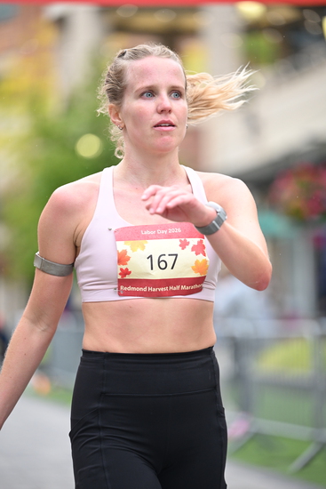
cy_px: 244
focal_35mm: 155
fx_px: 2104
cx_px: 163
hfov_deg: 8.9
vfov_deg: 13.2
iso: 1250
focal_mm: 155
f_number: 2.8
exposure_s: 1/1600
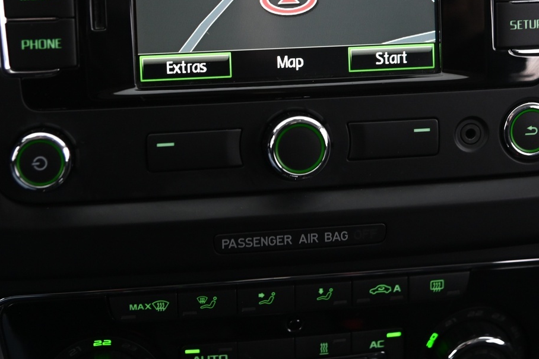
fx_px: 1017
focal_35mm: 68
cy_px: 42
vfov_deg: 19.6
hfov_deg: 29.7
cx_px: 281
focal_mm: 38
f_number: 4
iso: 2000
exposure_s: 1/15
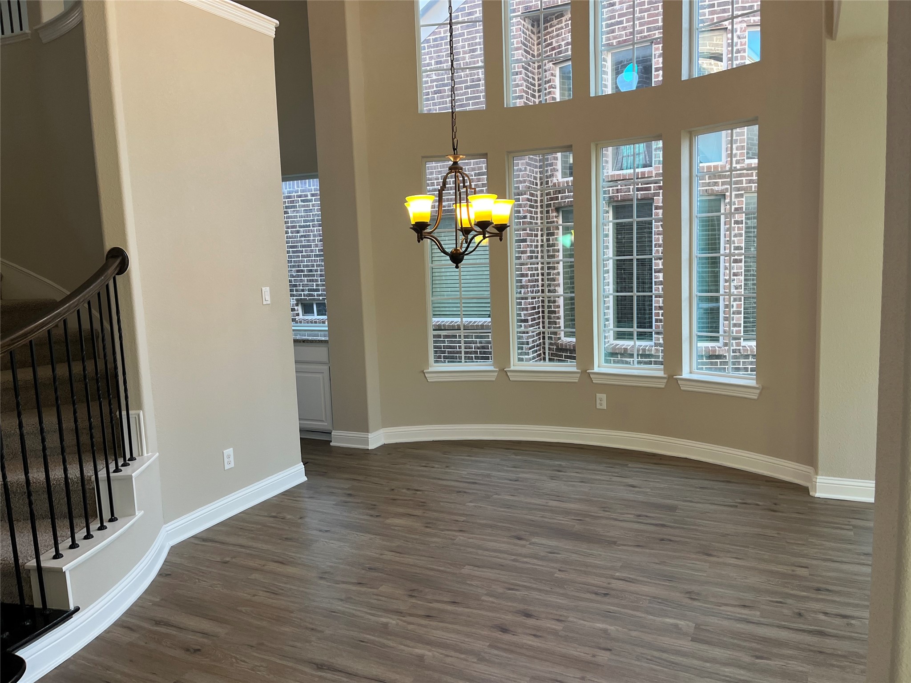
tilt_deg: -5.5
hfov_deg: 67.3
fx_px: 684
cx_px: 456
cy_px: 342
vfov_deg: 53.1
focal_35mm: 26
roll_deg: +1.7
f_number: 1.6
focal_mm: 5.1
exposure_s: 1/122
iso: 100
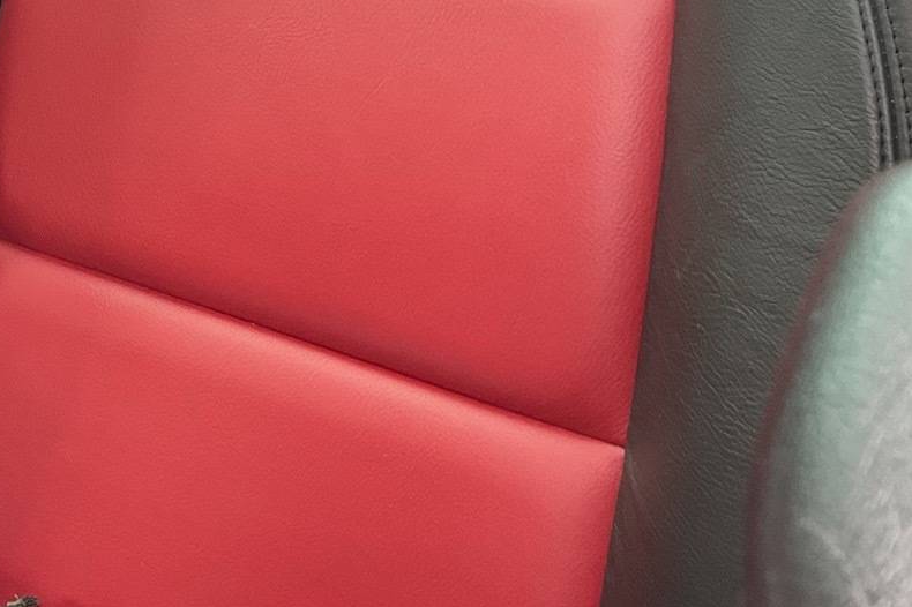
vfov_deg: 17.0
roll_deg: +5.7
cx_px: -102
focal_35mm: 77
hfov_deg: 24.5
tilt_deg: -21.5
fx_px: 1950
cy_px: -106
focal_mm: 3
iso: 50
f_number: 1.8
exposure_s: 1/50
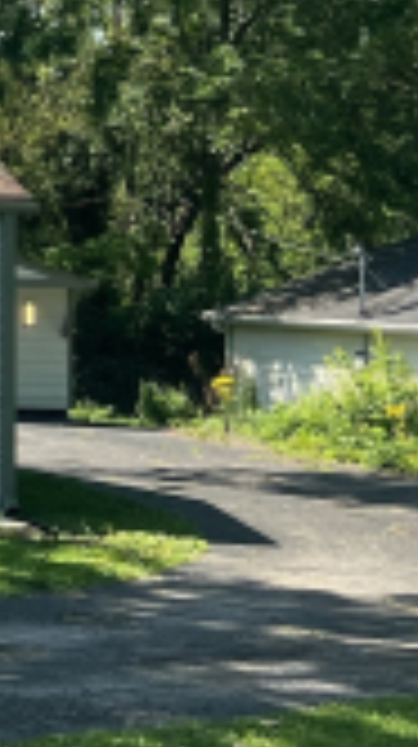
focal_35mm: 114
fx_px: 2253
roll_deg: -1.1
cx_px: -865
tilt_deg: +5.5
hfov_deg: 8.7
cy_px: 58
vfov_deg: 18.5
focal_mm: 5.7
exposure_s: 1/2165
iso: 50
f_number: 1.5
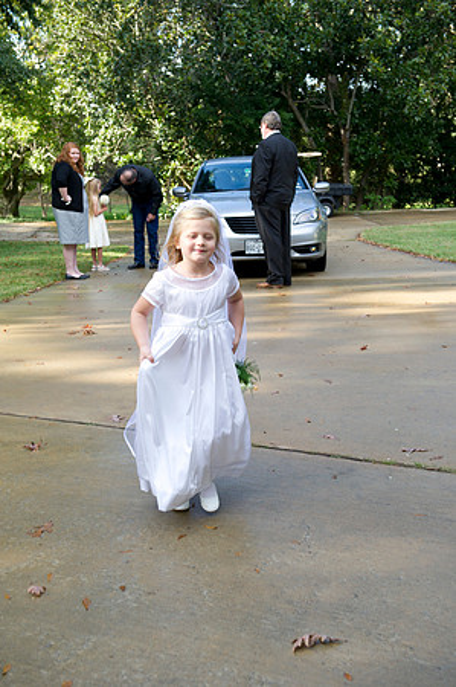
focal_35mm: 52
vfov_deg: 38.2
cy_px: 344
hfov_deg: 25.9
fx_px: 990
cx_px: 228
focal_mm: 52
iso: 400
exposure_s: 1/250
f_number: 5.6
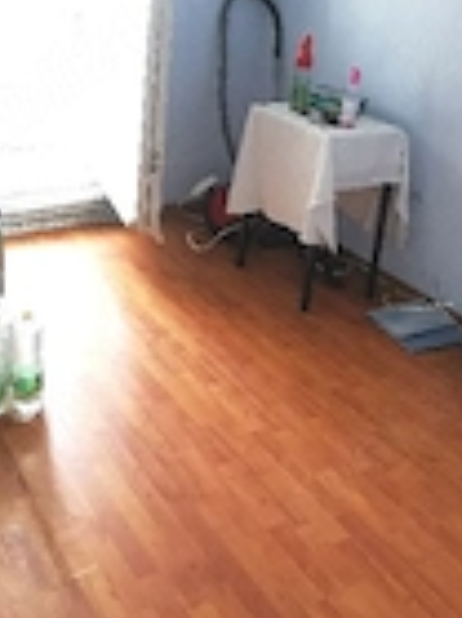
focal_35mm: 46
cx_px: 164
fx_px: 820
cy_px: 124
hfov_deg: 31.3
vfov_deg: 39.7
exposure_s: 1/50
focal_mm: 2.35
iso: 125
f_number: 2.2
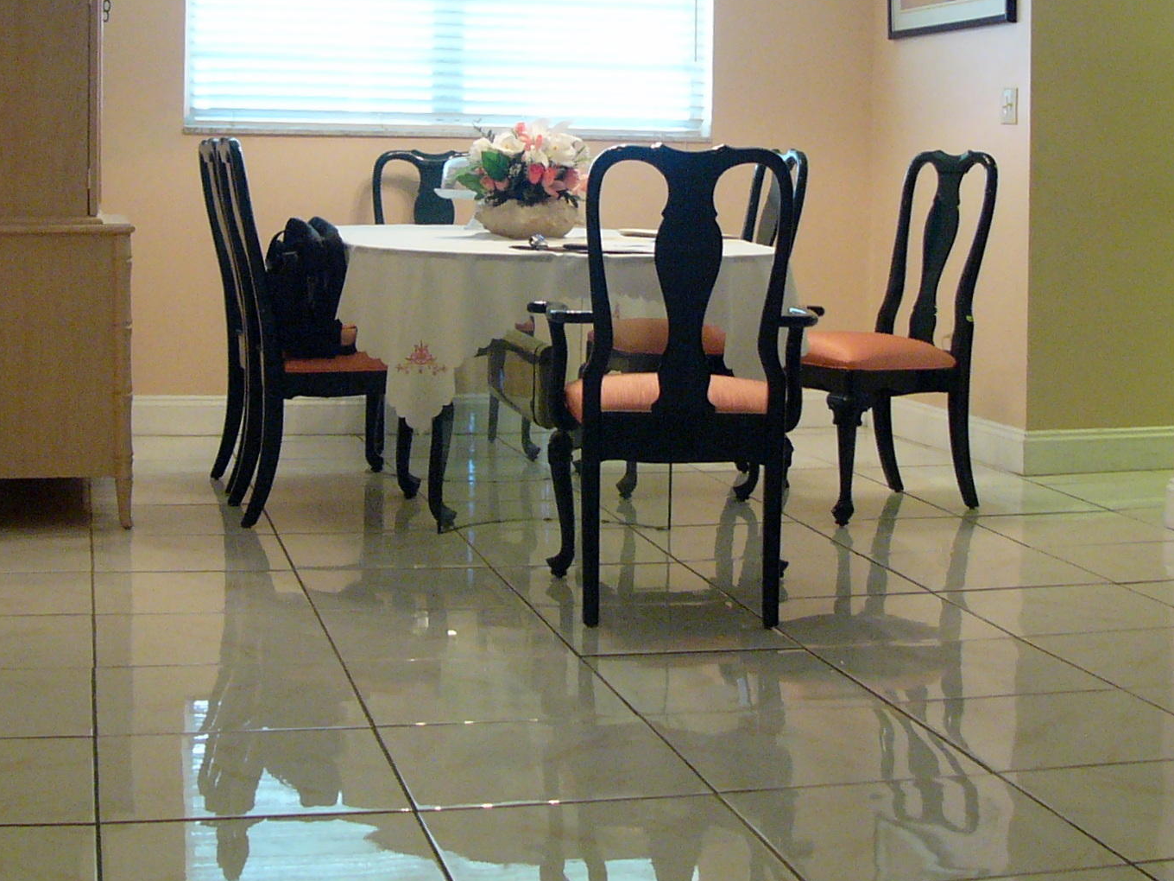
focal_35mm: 61
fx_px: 2069
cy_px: 153
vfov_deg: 23.6
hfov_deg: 31.7
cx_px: 563
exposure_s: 1/25
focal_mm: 6
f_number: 2.8
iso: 200
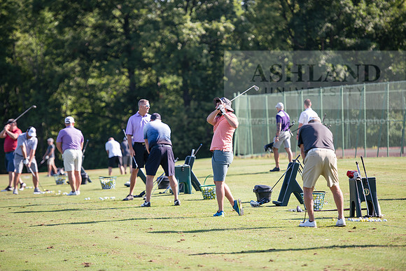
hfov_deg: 12.4
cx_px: 203
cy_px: 136
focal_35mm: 165
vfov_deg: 8.3
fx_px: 1861
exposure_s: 1/500
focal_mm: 165
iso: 100
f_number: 3.2
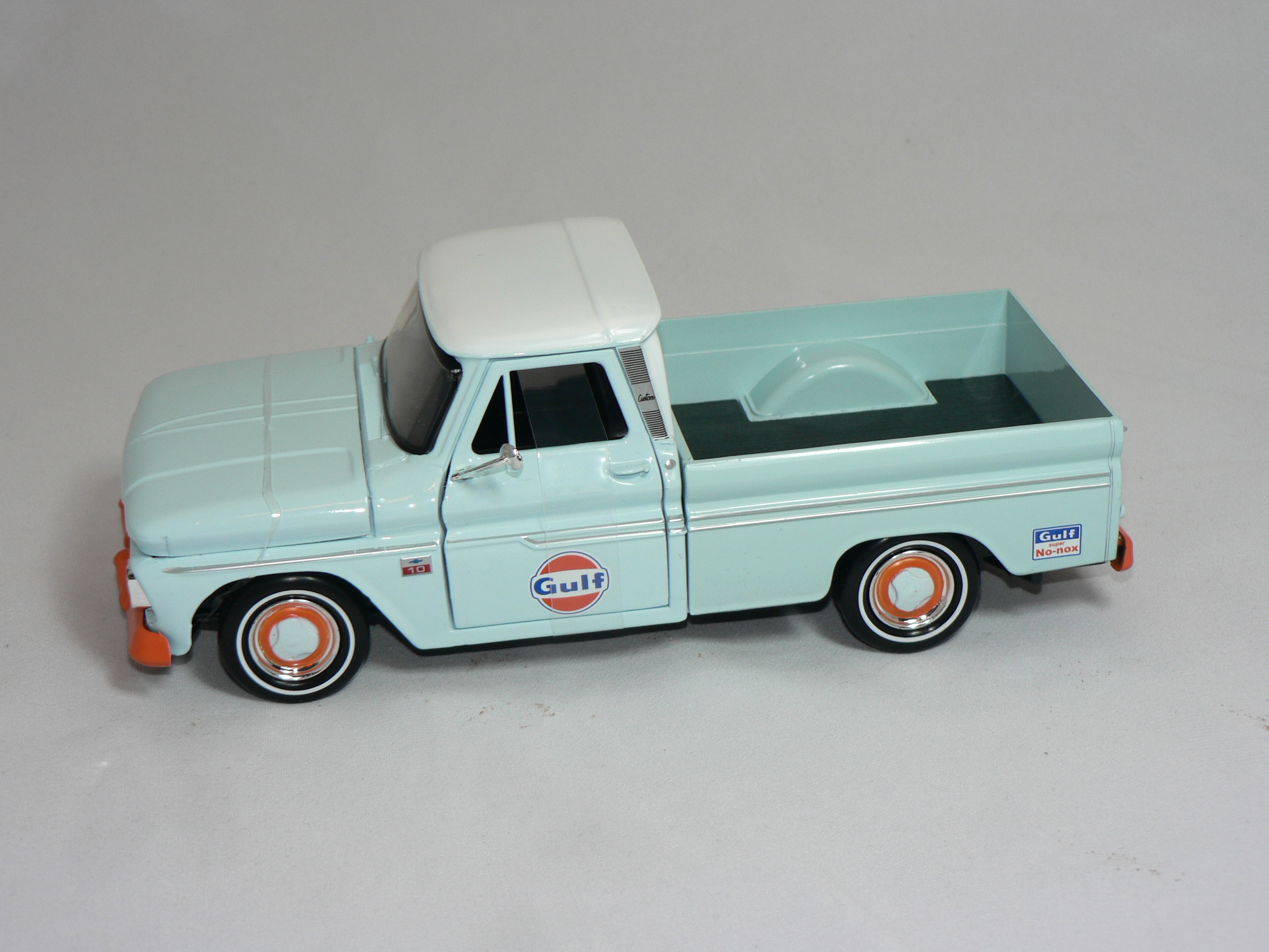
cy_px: 476
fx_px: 2493
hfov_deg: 28.6
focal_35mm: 68
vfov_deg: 21.6
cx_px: 634
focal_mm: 11.4
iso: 80
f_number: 3.2
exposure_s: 1/60
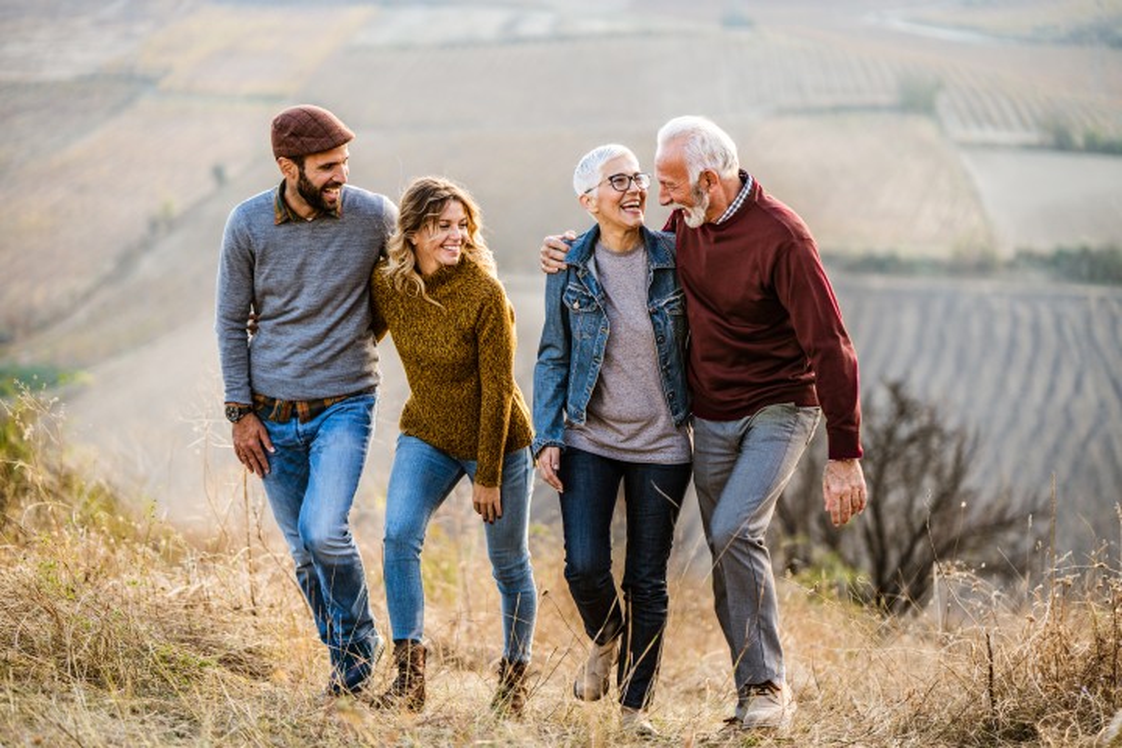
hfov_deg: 23.9
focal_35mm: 85
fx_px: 2649
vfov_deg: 16.1
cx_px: 561
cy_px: 374
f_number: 1.8
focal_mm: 85
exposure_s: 1/640
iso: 100
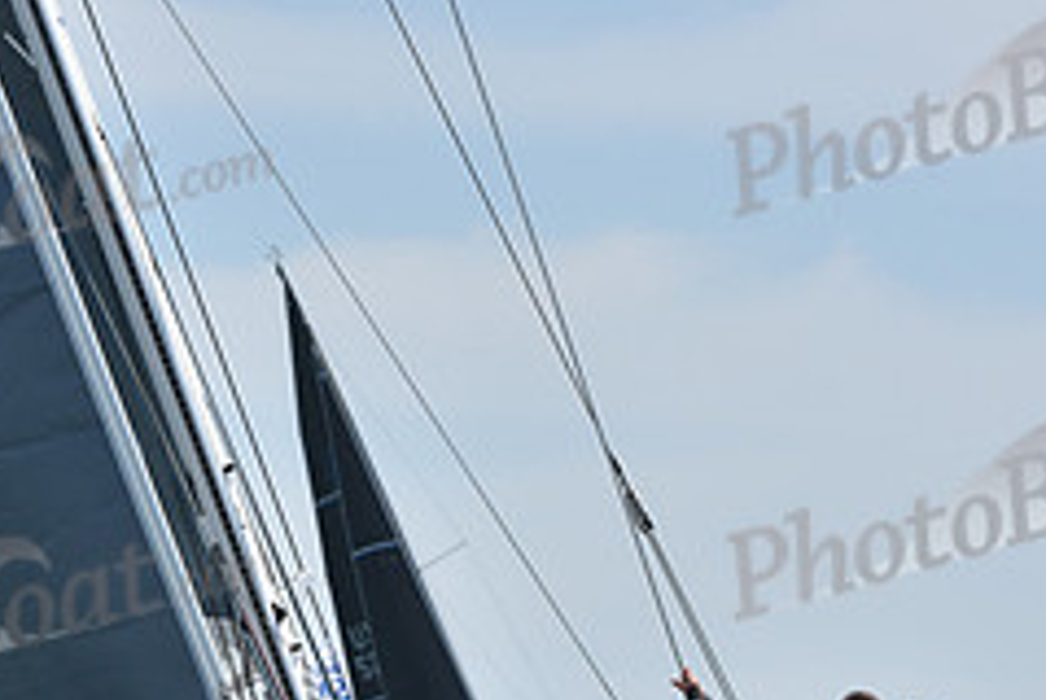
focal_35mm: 424
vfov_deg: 3.2
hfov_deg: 4.9
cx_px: 503
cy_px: 794
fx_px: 12334
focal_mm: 175
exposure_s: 1/1250
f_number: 7.1
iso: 250
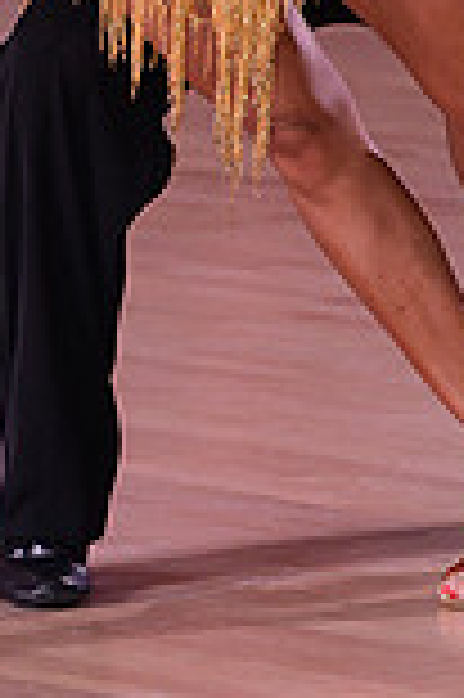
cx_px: 534
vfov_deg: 3.3
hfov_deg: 2.2
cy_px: -293
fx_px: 11993
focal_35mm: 619
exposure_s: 1/250
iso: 1600
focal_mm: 165
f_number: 4.5
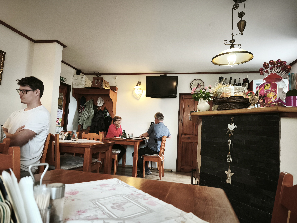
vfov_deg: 58.9
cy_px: 112
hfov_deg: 73.9
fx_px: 197
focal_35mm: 23
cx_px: 148
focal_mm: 5.35
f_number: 1.7
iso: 1600
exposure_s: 1/400
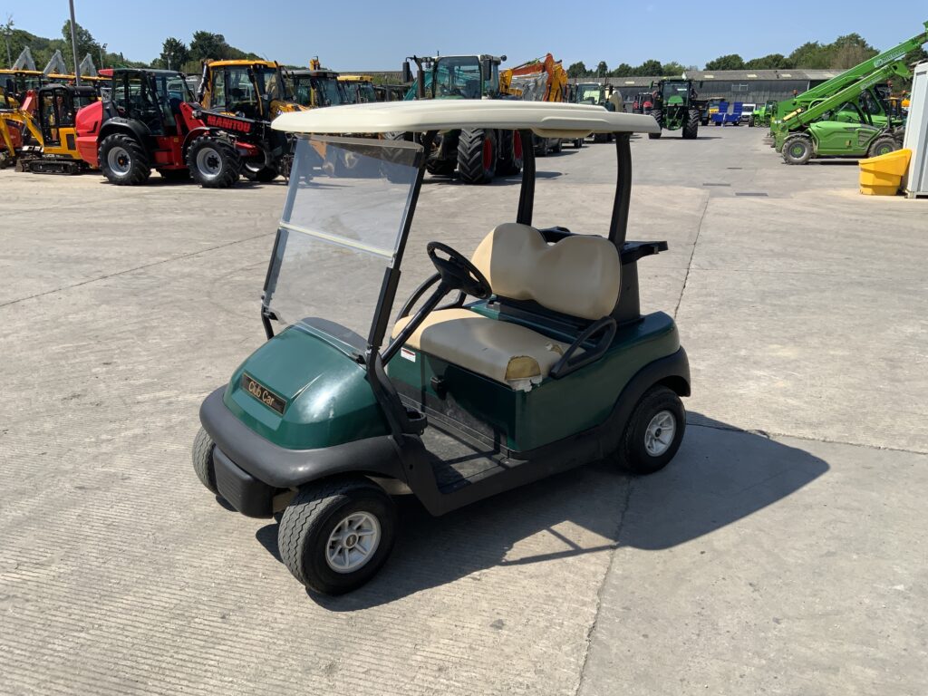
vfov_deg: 48.2
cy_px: 348
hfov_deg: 61.7
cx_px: 464
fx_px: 777
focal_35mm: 29
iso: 16
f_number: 1.8
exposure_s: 1/1675
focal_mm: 3
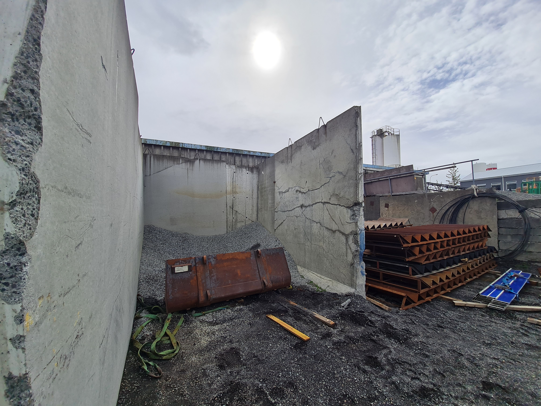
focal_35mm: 13
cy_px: 203
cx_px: 270
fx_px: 203
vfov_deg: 89.9
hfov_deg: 106.2
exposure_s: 1/1952
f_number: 2.2
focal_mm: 1.74
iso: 50
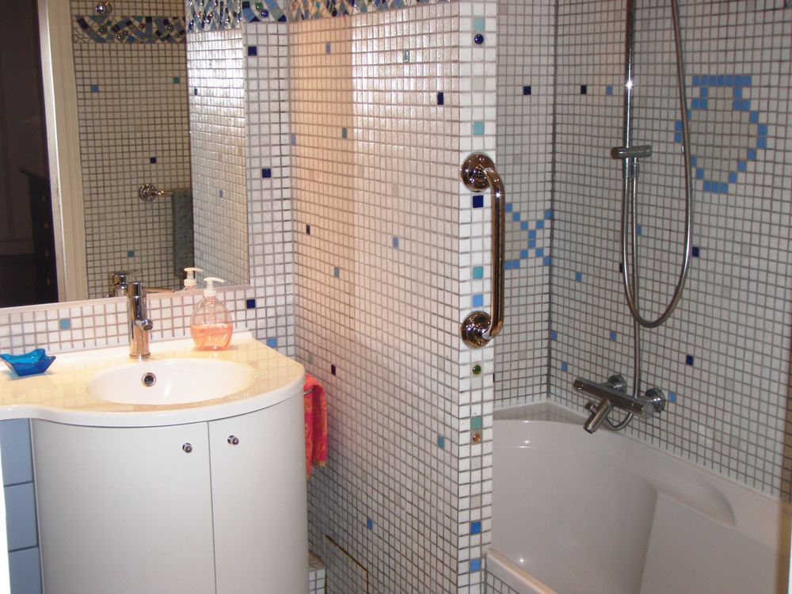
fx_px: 1167
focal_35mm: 51
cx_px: 396
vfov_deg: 28.6
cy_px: 297
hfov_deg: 37.5
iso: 100
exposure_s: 1/40
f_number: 4
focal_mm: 9.13
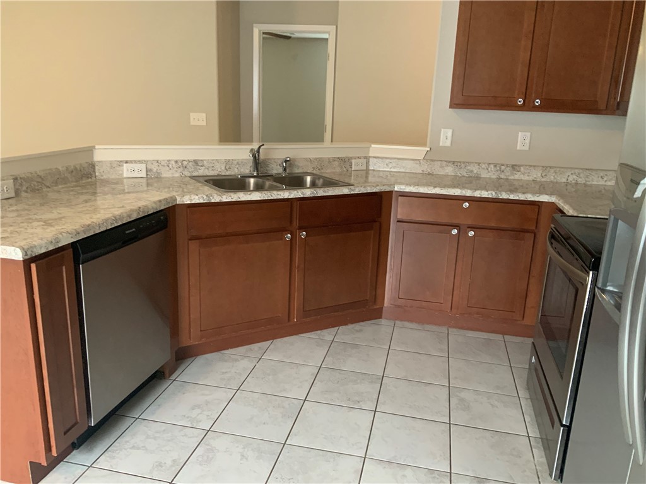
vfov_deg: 48.2
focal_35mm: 29
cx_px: 323
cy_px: 242
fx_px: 541
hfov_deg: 61.7
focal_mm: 3
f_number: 1.8
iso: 250
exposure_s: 1/60
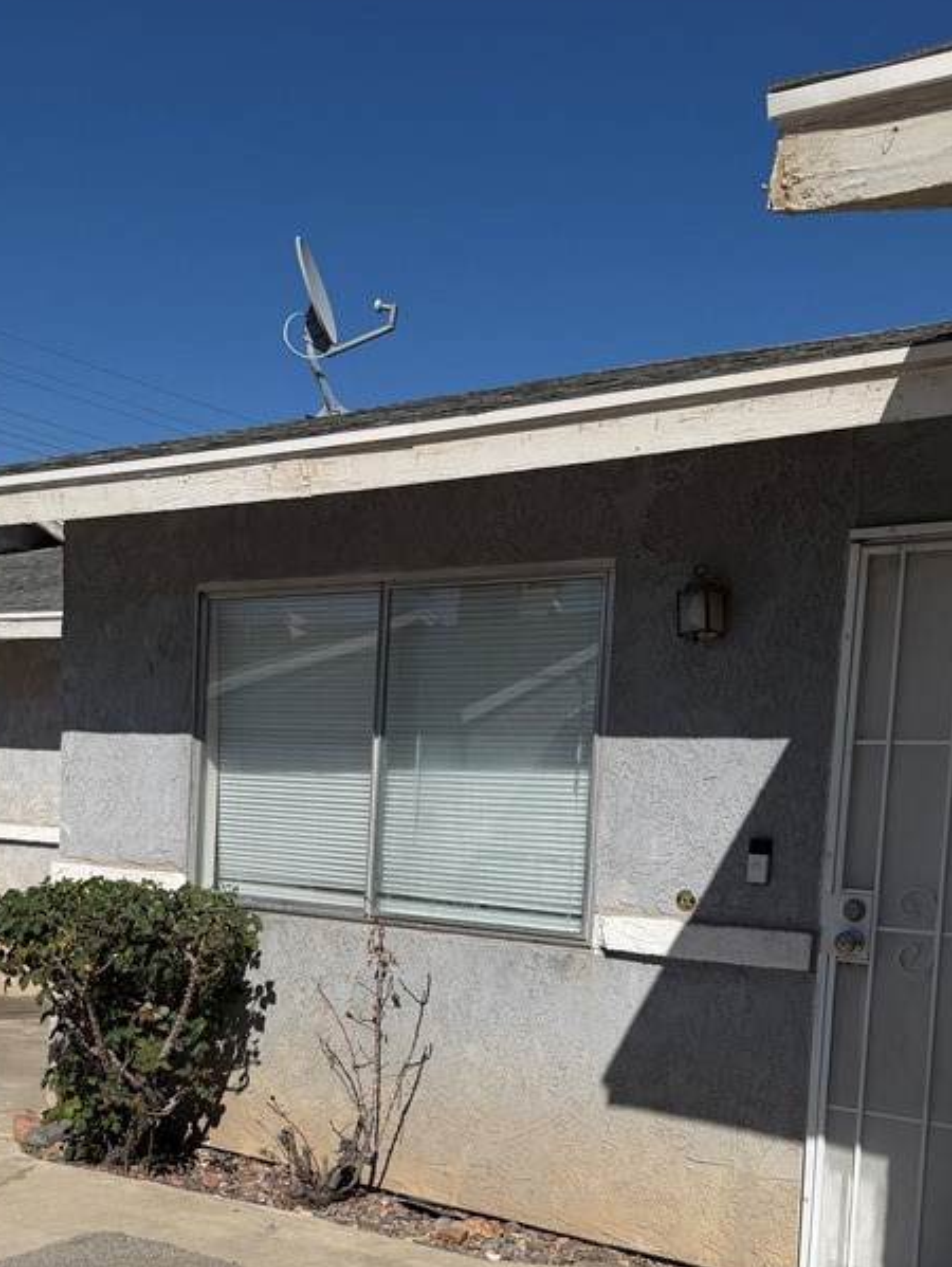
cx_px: 413
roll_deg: -4.4
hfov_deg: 35.1
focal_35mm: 41
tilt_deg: -4.3
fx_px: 1502
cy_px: 916
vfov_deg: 44.5
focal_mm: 6.76
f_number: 1.78
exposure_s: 1/10309
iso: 80
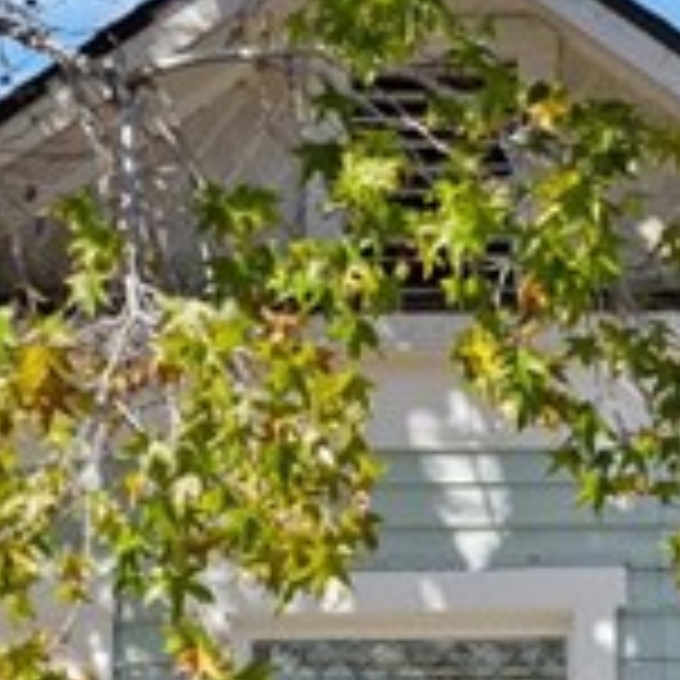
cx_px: 1225
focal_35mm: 144
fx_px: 3200
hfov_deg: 11.3
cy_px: 1137
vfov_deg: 11.4
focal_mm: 25
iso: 320
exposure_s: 1/125
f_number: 9
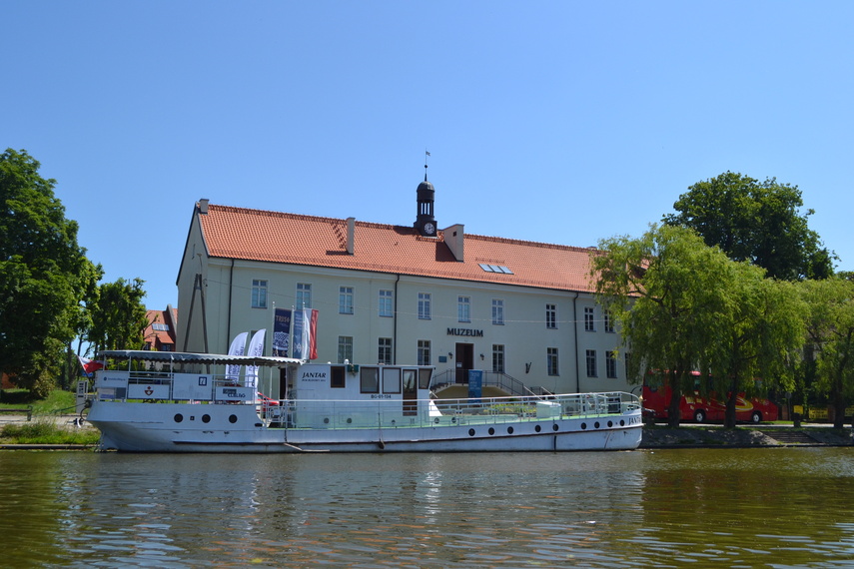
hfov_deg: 53.1
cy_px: 284
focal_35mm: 36
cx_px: 427
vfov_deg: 36.9
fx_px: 854
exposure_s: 1/1600
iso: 400
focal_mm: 24
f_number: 5.6
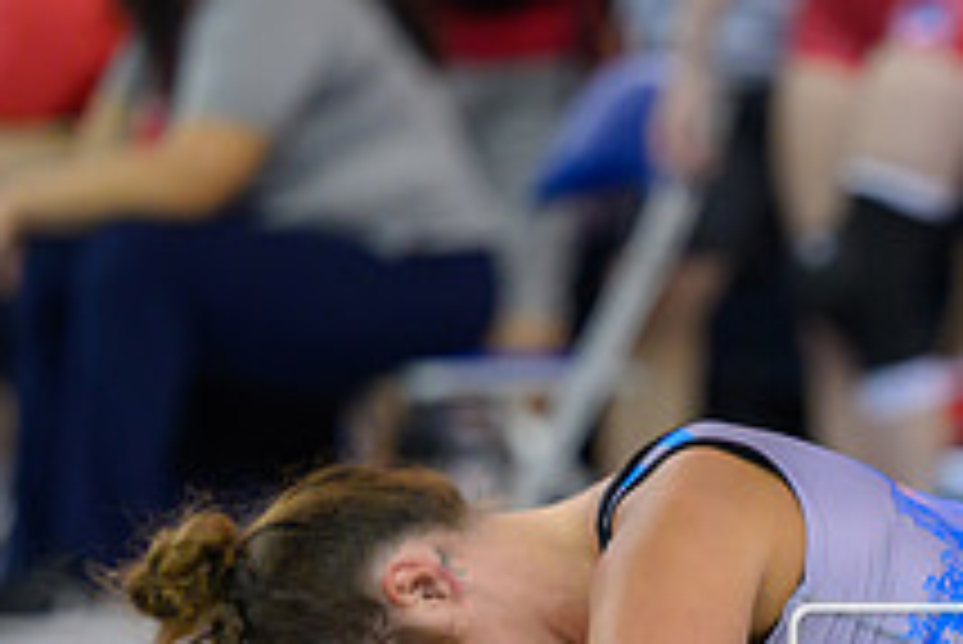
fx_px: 12233
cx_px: 985
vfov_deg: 3.0
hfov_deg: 4.5
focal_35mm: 457
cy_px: 940
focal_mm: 135
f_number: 2.8
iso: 1400
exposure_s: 1/800
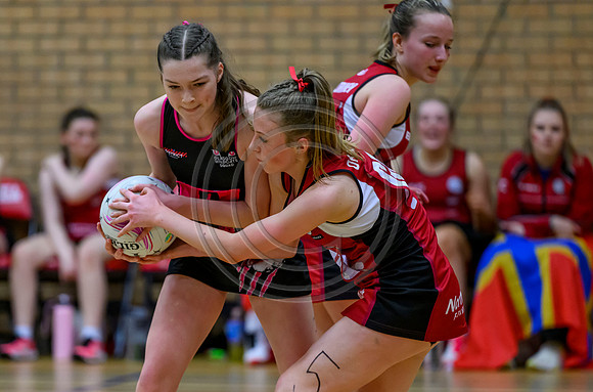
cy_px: 289
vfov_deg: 4.7
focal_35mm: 293
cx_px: 245
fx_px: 4819
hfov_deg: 7.0
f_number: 3.2
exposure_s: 1/800
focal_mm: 200
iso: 4000
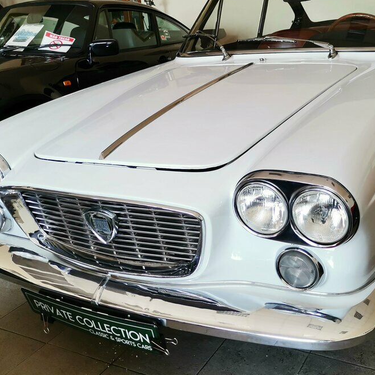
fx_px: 515
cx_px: 251
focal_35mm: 42
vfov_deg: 39.8
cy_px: 148
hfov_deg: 39.5
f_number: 1.8
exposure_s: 1/100
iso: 80
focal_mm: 4.75
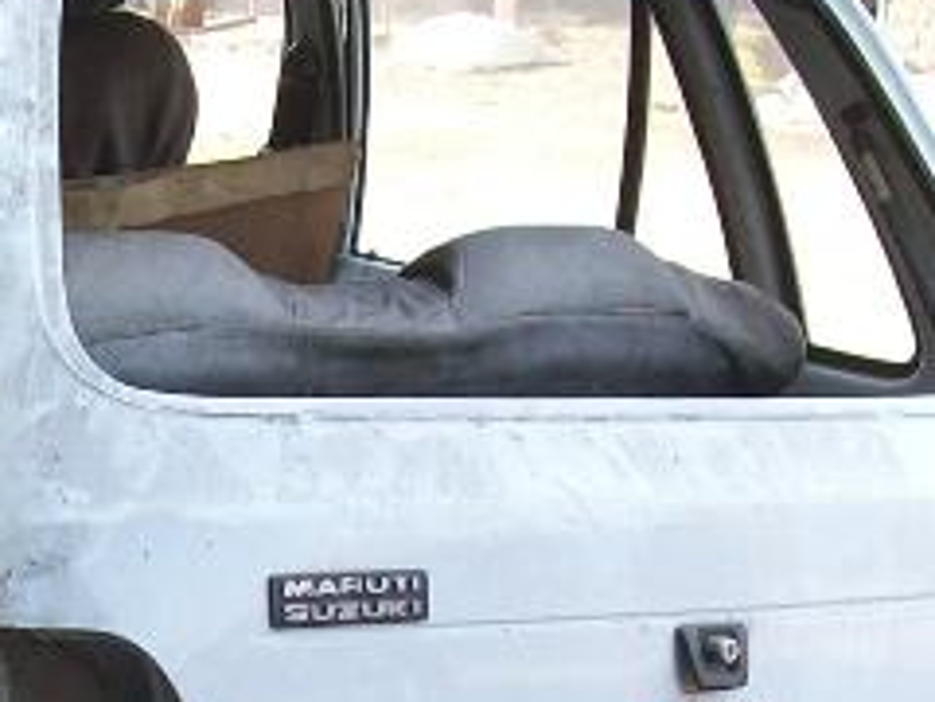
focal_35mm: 120
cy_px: 800
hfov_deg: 16.2
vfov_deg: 12.1
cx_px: 62
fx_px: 3241
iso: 80
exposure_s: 1/121
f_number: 2.7
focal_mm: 6
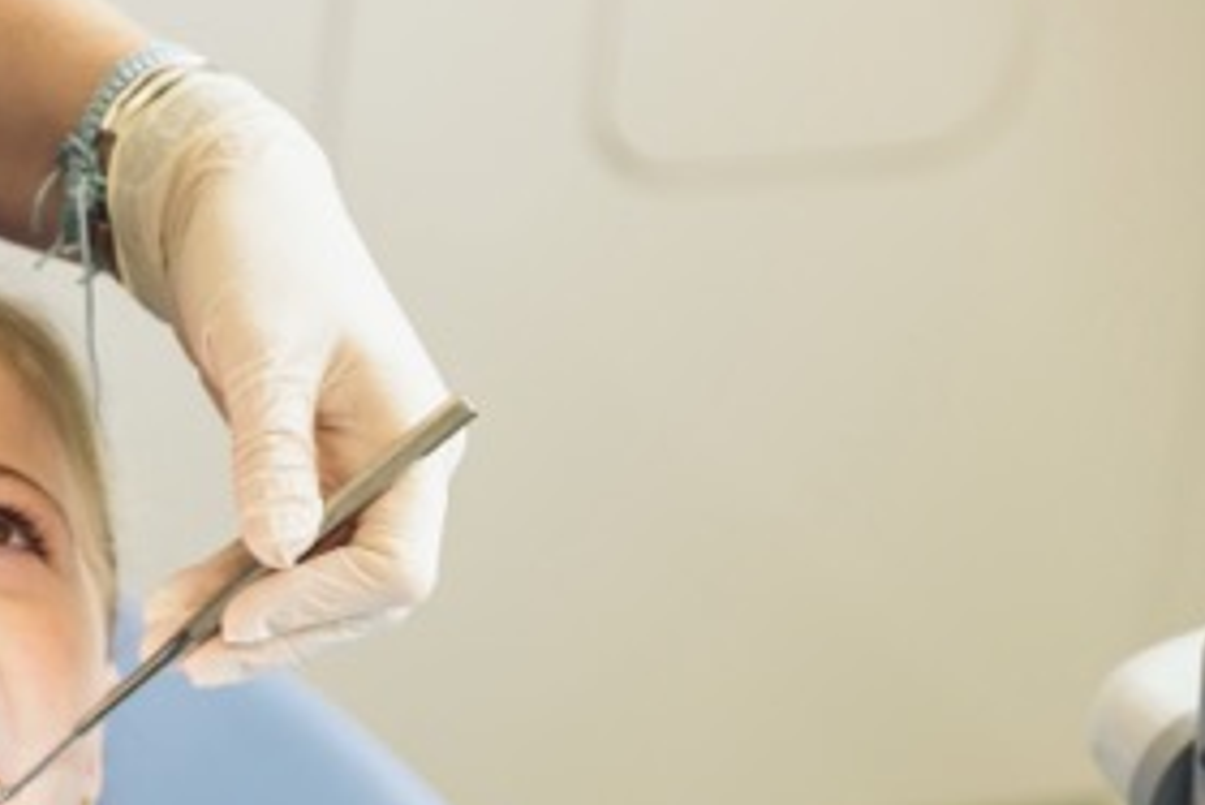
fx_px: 5358
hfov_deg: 12.6
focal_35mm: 160
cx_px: -90
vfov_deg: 8.6
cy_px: 661
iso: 100
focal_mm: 70
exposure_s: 1/200
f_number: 2.8
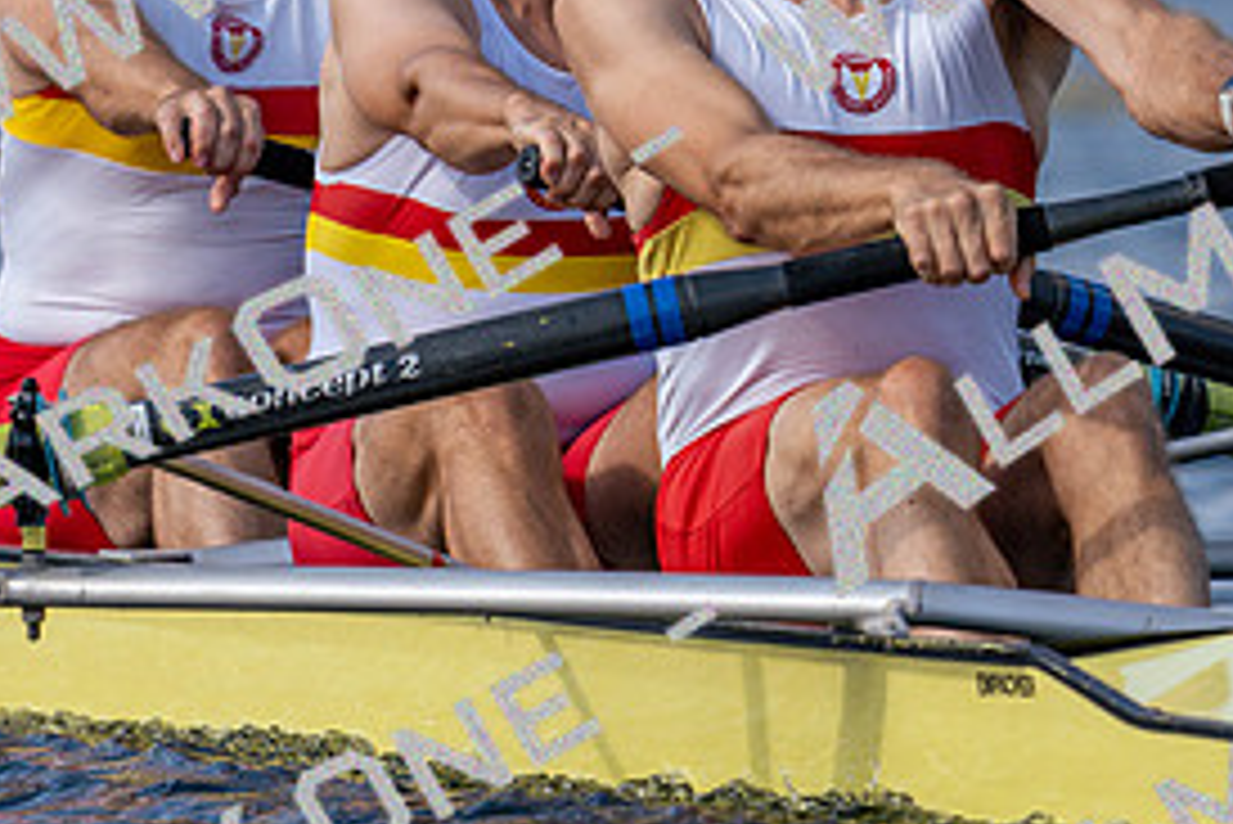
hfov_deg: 2.1
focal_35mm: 996
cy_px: 169
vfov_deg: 1.4
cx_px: 428
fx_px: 34129
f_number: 6.3
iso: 250
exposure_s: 1/1600
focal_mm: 470
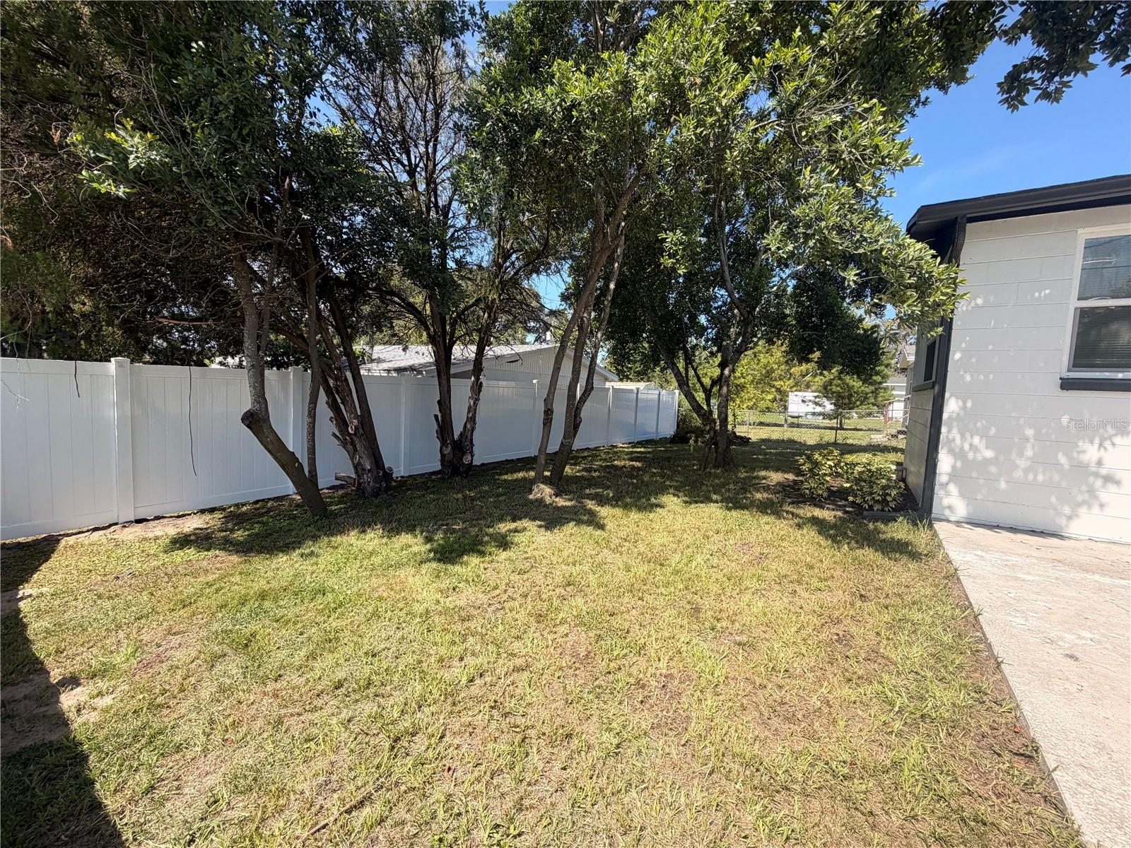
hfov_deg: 102.1
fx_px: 457
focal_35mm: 14
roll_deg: -2.1
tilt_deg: -5.4
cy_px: 424
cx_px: 566
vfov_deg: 85.7
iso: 40
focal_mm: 2.22
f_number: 2.2
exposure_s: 1/686
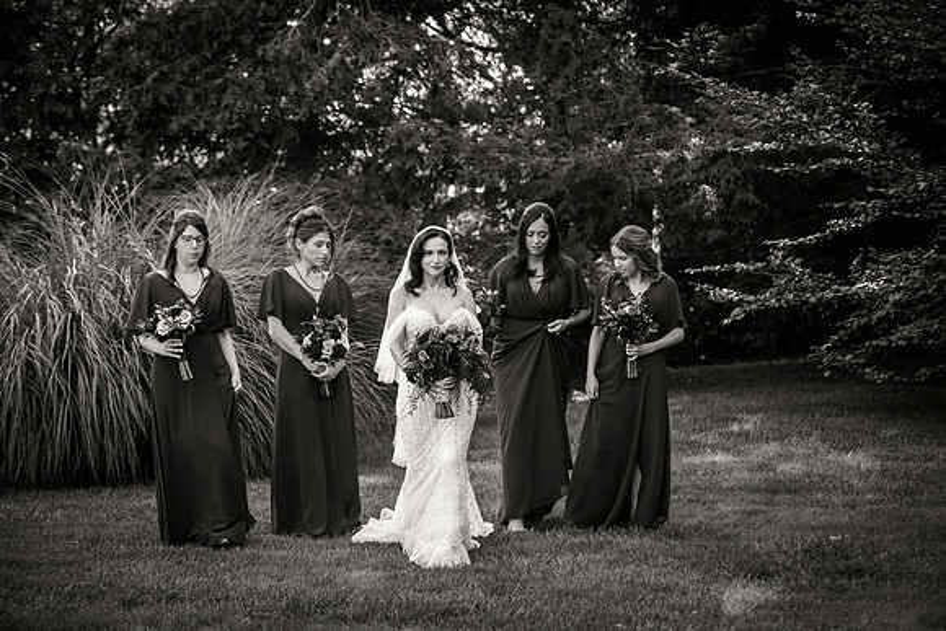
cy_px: 316
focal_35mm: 86
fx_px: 2260
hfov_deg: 23.6
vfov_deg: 15.9
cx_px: 473
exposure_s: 1/400
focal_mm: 86
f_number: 4
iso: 800
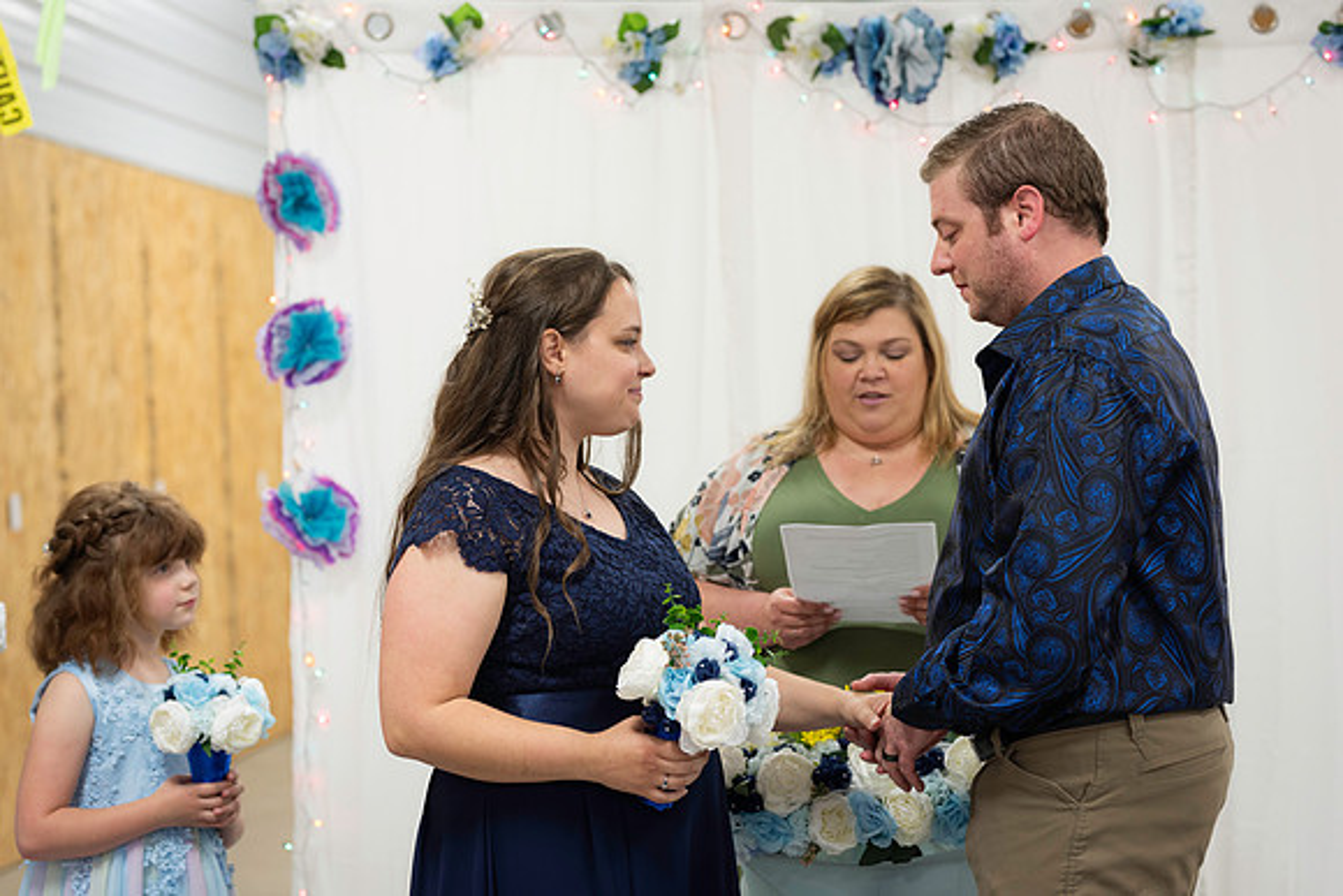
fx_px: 3172
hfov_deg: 23.9
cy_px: 448
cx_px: 672
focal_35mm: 85
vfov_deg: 16.1
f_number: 3.5
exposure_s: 1/125
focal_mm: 85
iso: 640
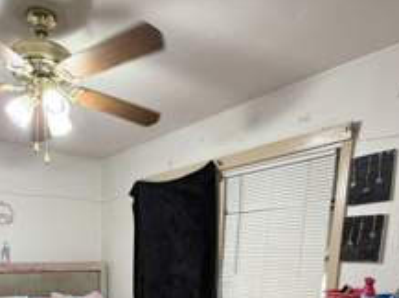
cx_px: 131
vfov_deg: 38.0
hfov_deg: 57.1
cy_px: 325
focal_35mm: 31
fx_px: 357
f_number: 2.2
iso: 400
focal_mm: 2.22
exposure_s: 1/60
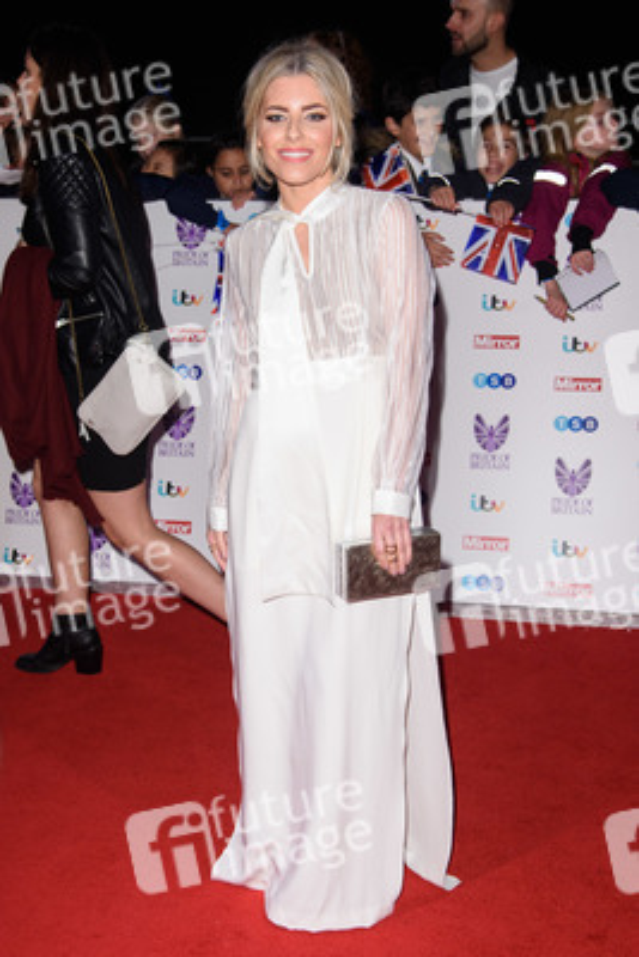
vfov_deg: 42.7
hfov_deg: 29.3
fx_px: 1224
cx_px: 320
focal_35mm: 46
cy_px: 478
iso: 800
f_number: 5.6
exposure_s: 1/250
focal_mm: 46
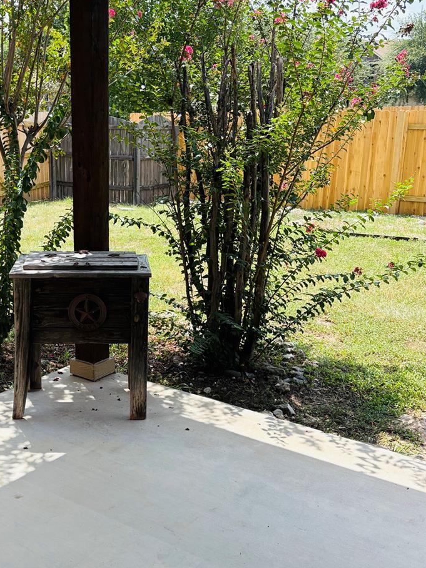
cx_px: 134
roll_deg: -0.3
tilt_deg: -14.3
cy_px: 302
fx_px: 722
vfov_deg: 42.9
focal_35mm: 44
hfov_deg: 32.5
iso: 64
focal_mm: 5.96
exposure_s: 1/1517
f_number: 1.6
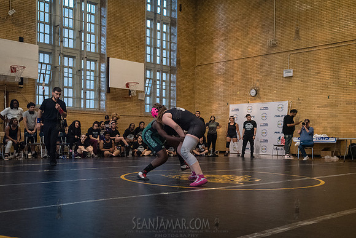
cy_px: 138
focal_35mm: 41
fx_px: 406
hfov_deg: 47.3
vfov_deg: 32.5
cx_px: 168
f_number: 4
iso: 5000
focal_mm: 35
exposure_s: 1/400
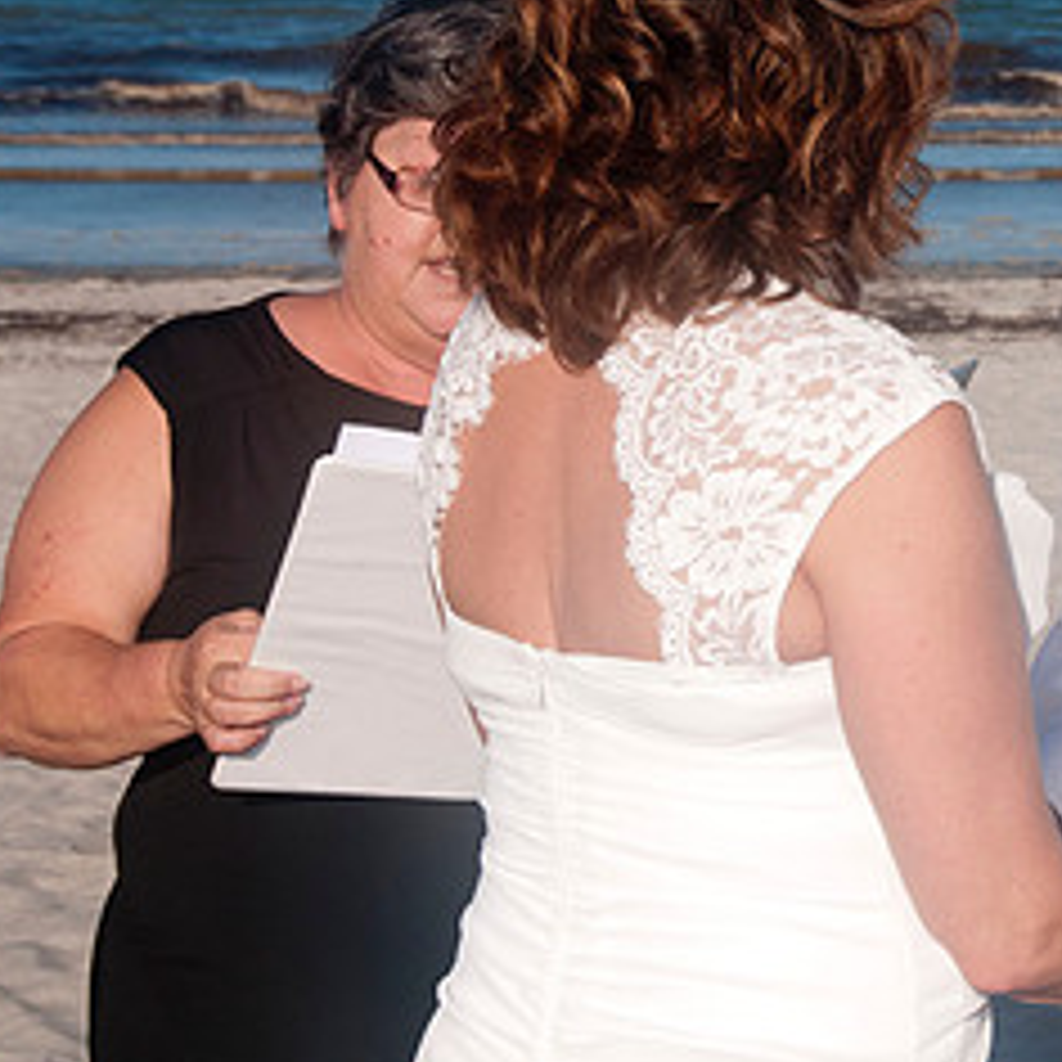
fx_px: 6074
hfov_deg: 10.0
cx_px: 914
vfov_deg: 10.0
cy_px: 268
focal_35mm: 175
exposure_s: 1/250
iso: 100
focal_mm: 56
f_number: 11
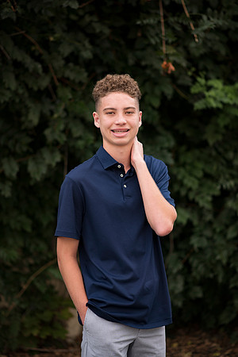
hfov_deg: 16.1
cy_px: 178
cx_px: 119
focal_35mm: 85
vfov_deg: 23.9
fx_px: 843
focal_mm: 85
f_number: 2
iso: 100
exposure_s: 1/640
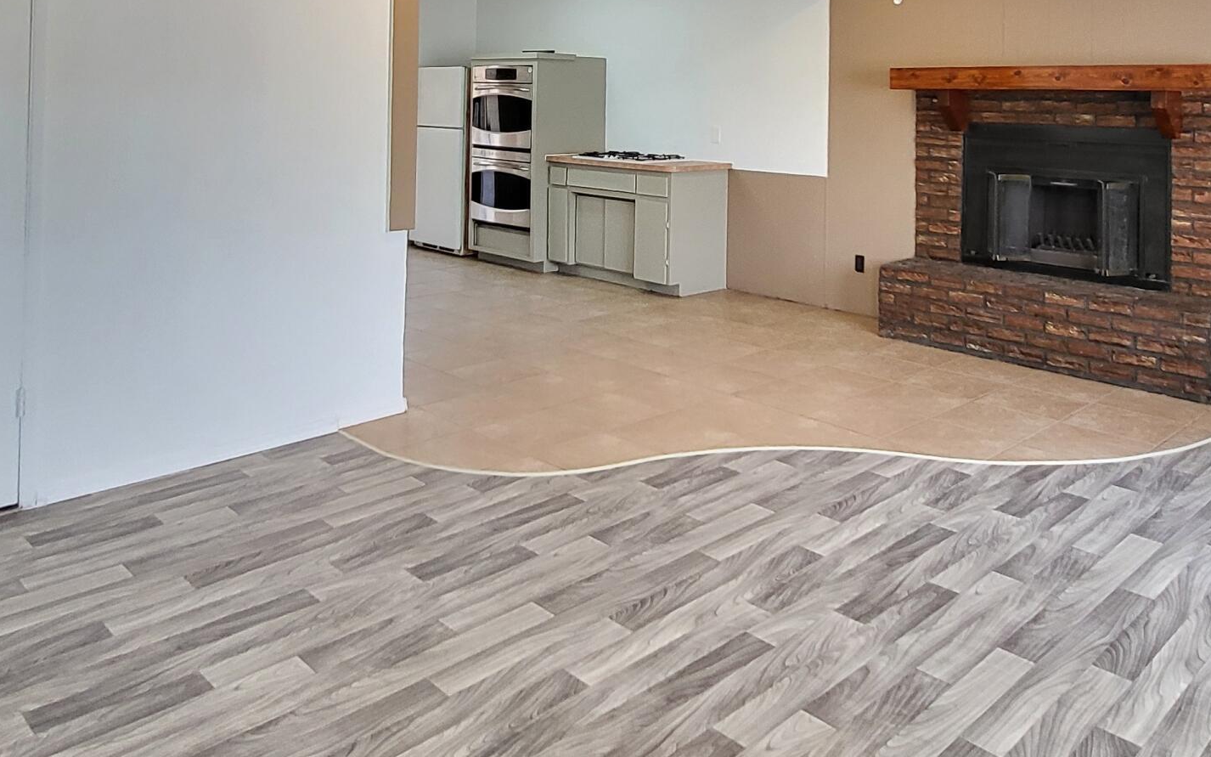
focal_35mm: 29
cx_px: 645
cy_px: 75
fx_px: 957
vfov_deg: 39.9
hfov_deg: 64.6
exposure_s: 1/60
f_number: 2.2
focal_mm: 1.74
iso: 250
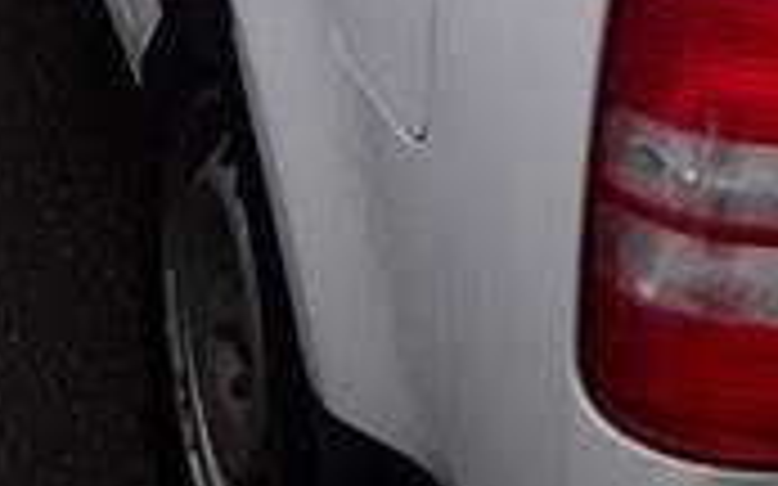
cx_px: 1079
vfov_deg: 11.0
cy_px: -414
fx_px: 2332
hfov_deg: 17.5
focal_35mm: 110
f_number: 1.9
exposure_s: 1/109
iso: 40
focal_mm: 2.91
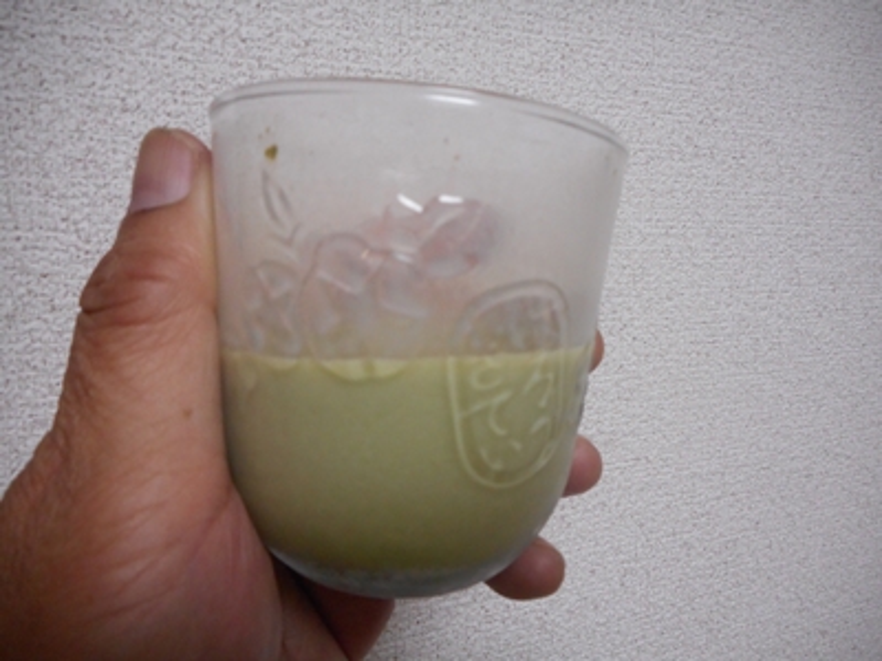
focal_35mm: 25
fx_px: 637
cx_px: 441
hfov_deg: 69.4
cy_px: 330
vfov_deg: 54.9
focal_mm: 4.5
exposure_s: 1/30
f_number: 3.7
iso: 320
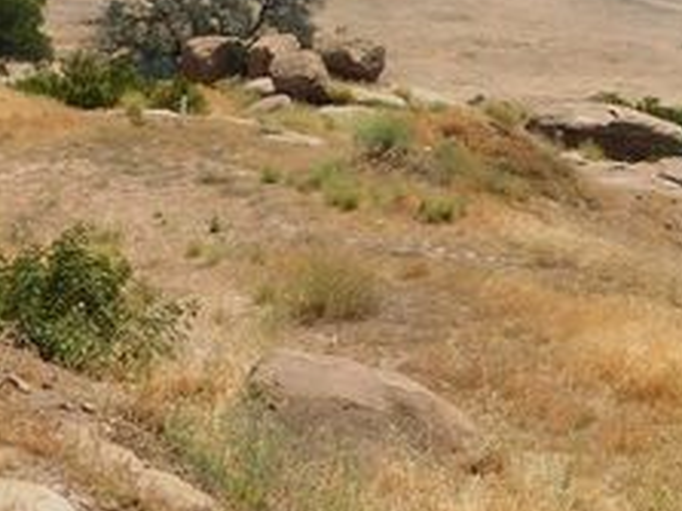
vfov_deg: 21.9
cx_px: 554
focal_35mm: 66
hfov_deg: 28.7
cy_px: 98
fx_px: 1300
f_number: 6
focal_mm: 4
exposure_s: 1/500
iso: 125
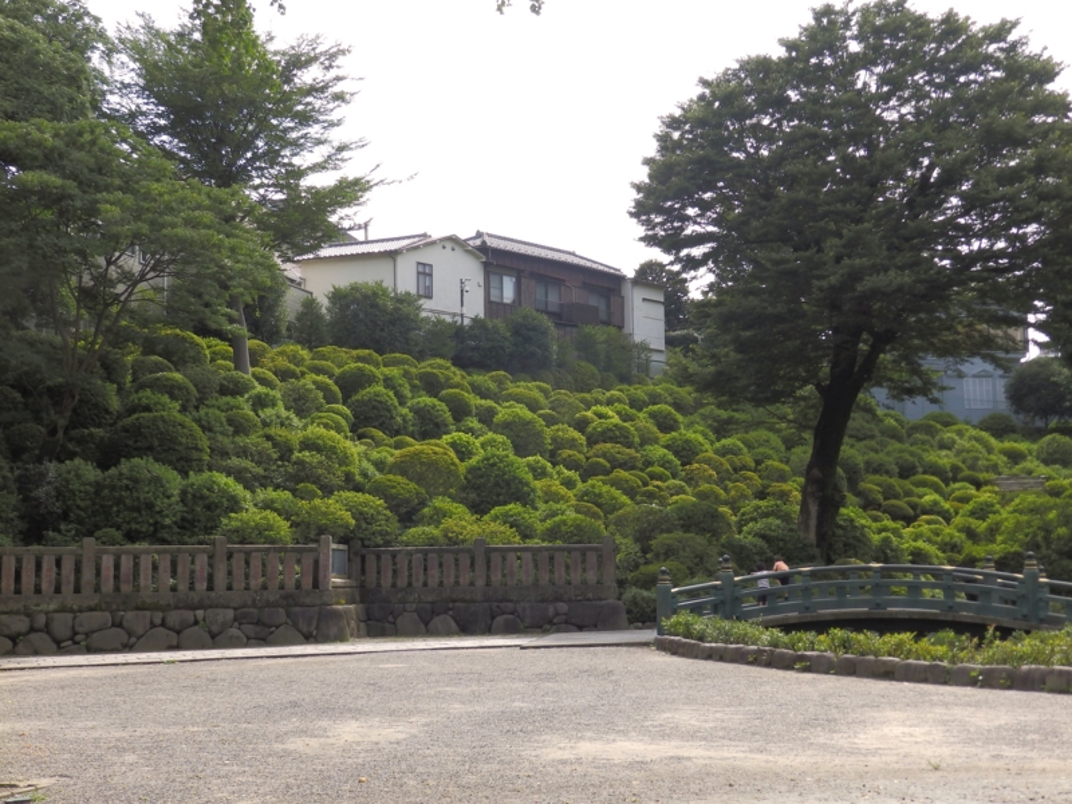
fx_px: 1425
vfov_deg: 31.5
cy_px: 402
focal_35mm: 46
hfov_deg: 41.2
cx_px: 536
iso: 80
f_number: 4.5
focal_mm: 8.2
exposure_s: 1/250
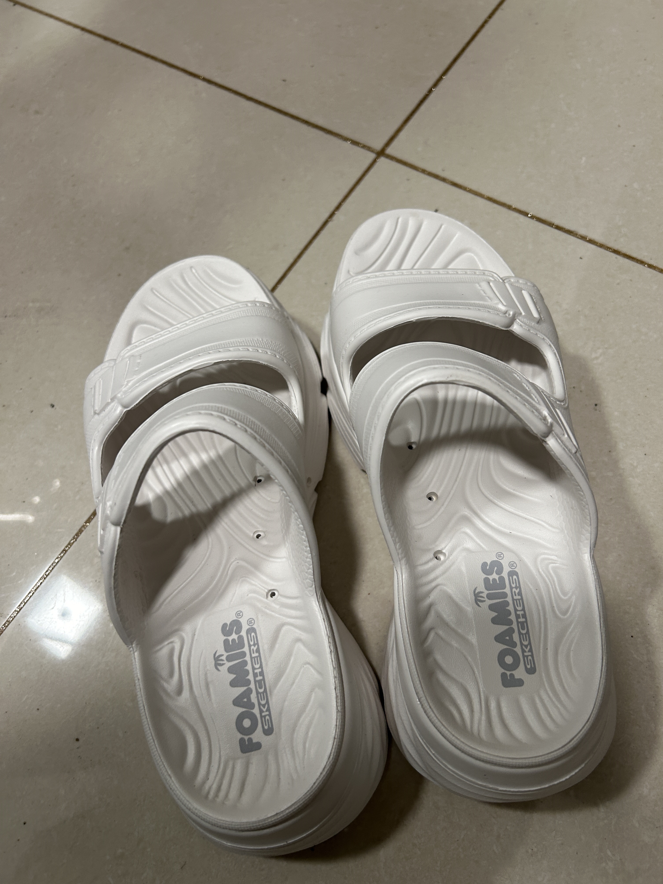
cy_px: 442
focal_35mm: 26
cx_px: 332
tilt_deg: -66.3
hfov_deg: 53.1
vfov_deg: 67.3
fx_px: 664
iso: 100
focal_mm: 5.7
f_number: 1.5
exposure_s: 1/60
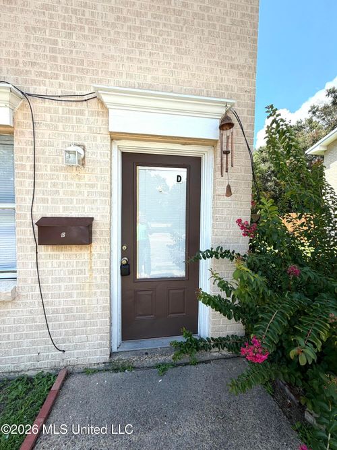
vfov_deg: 102.1
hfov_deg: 85.7
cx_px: 168
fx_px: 182
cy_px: 225
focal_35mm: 14
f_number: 2.2
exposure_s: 1/502
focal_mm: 2.22
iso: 40
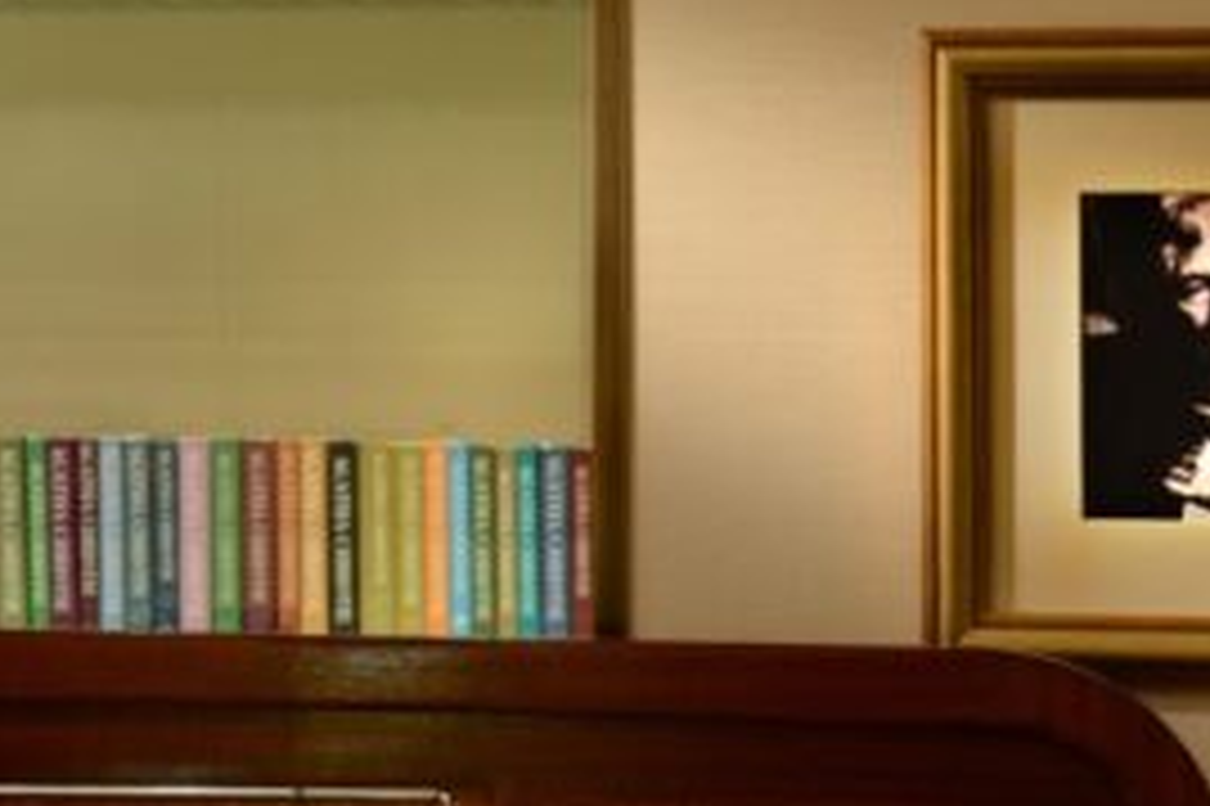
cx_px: 171
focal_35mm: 119
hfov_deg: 17.0
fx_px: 3997
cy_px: 910
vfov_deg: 11.3
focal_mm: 50
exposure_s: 1.3
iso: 200
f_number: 5.6
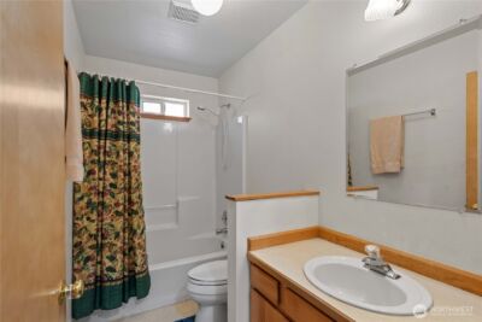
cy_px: 161
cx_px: 241
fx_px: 228
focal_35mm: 17
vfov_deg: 70.5
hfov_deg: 93.3
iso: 200
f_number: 8
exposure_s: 1/1.67
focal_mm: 17
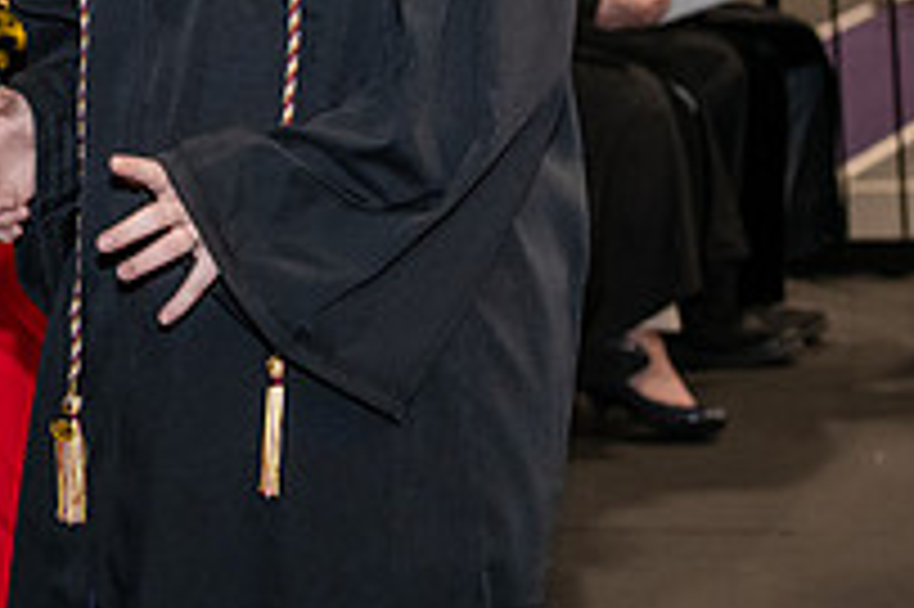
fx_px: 5074
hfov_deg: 10.1
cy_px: -250
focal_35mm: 200
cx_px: -221
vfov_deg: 6.8
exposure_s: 1/200
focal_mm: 70
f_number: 5
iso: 2500
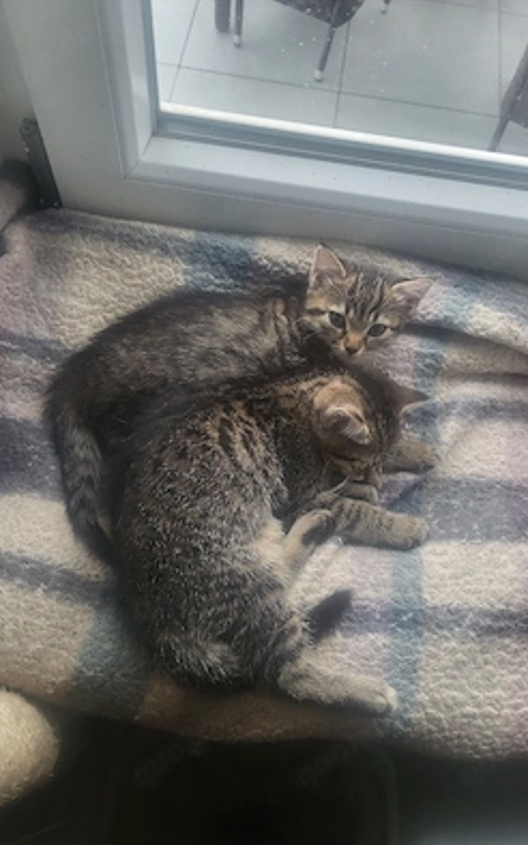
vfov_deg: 66.5
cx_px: 240
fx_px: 645
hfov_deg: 44.5
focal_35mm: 28
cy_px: 427
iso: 160
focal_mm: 5.4
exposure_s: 1/50.3
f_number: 1.8
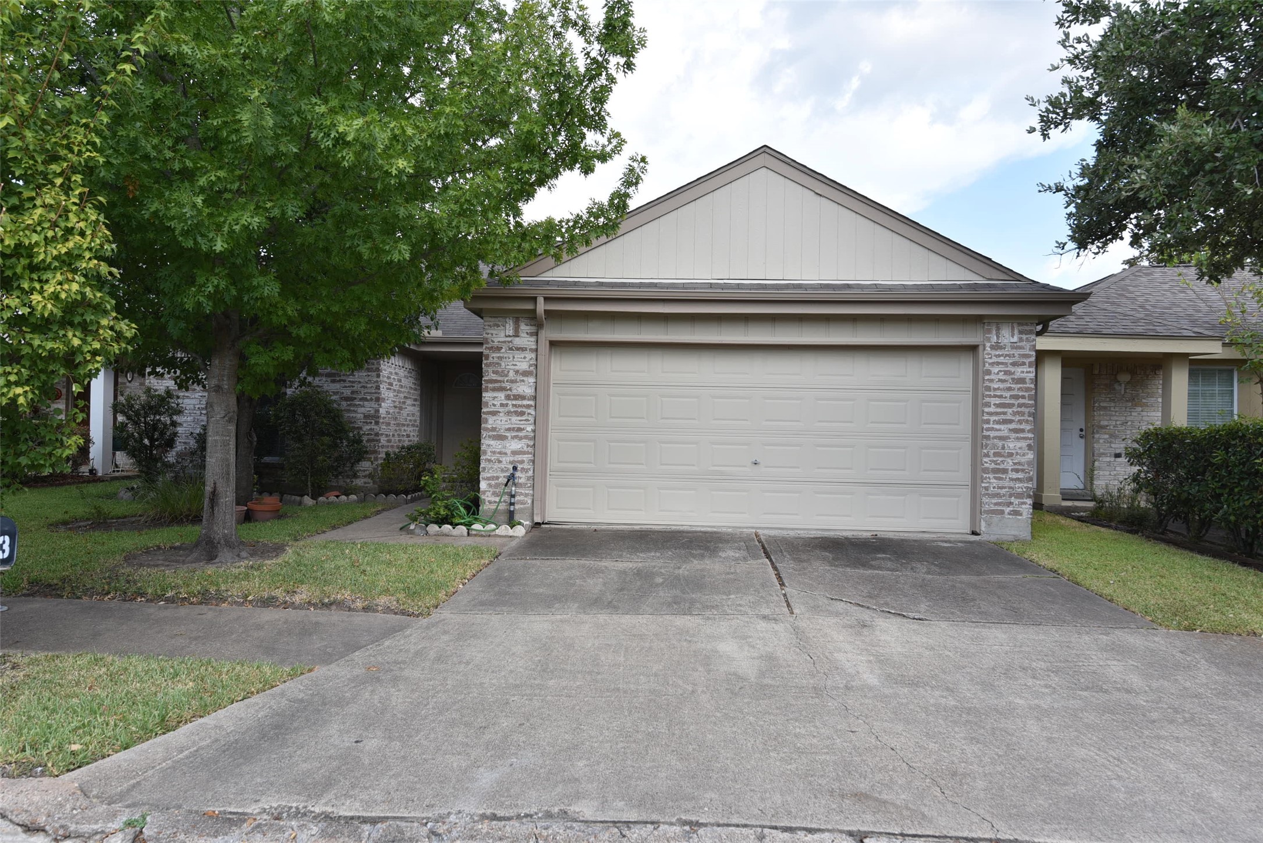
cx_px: 632
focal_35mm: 25
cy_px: 422
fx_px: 877
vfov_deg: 51.3
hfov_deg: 71.5
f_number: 8
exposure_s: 1/250
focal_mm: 25
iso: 200
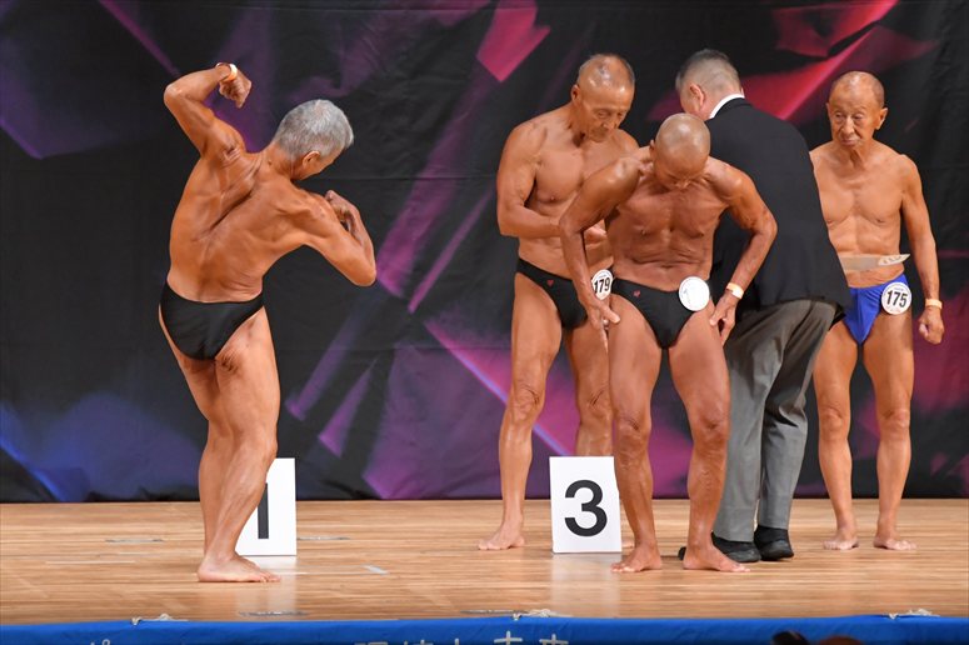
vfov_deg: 4.8
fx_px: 7668
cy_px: 322
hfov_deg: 7.2
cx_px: 484
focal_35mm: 285
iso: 5600
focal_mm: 190
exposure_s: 1/400
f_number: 5.6
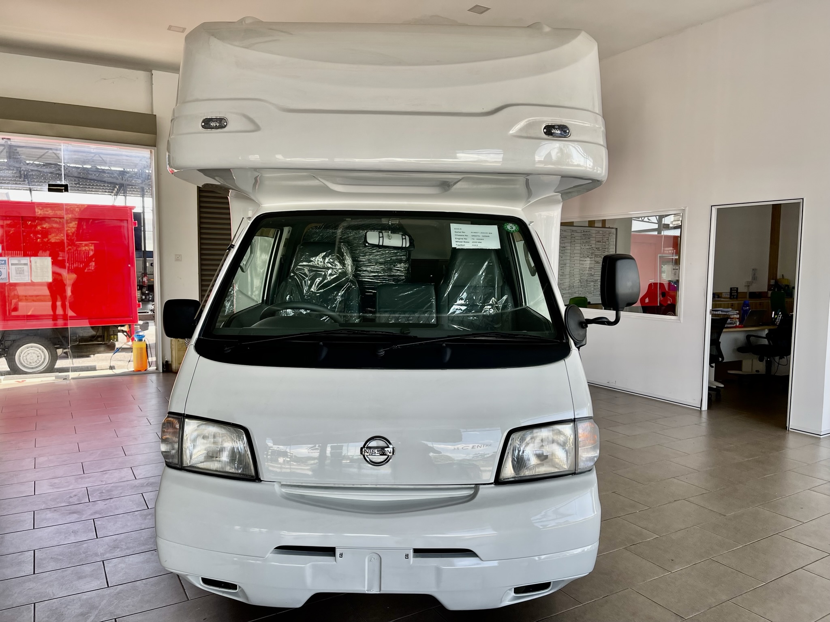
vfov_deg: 53.1
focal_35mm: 26
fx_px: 623
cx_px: 415
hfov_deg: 67.3
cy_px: 311
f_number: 1.6
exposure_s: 1/190
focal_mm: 5.1
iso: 32
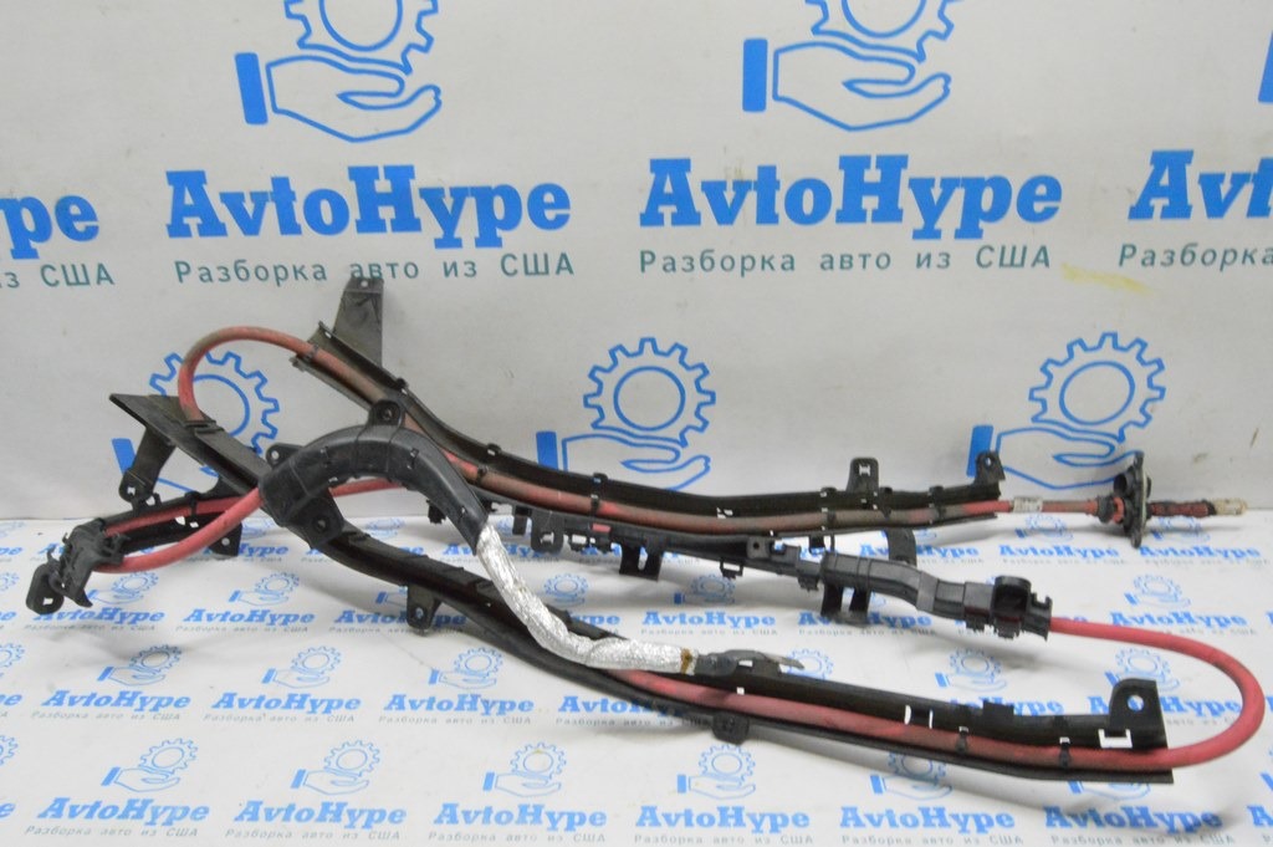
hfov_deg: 67.4
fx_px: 954
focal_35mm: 27
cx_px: 636
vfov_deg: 47.9
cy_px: 424
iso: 6400
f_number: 20
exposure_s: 1/20
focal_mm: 18
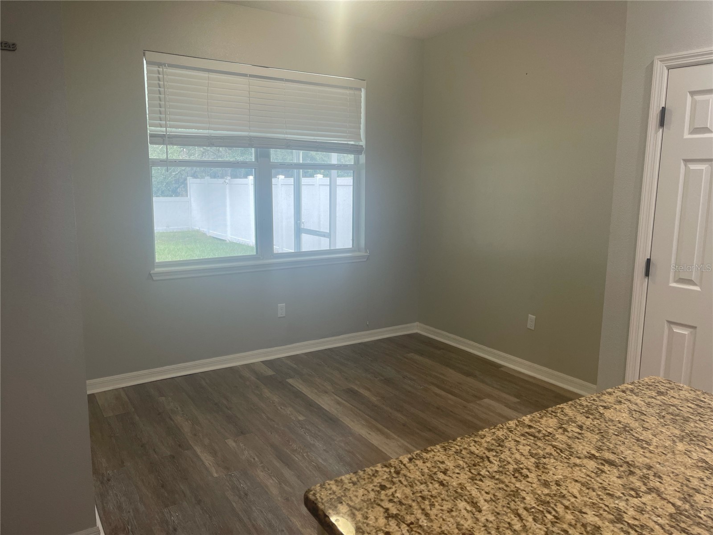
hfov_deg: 67.3
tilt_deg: -7.6
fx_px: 536
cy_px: 268
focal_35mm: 26
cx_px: 356
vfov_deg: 53.1
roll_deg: +0.1
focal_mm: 5.1
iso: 125
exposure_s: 1/120
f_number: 1.6
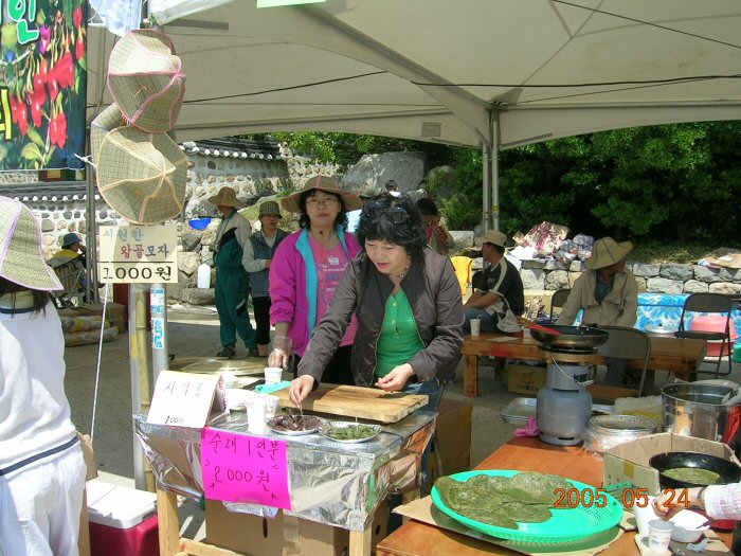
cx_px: 370
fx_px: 749
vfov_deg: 40.7
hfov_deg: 52.6
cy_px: 278
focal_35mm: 35
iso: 50
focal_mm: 5.4
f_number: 4.8
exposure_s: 1/389
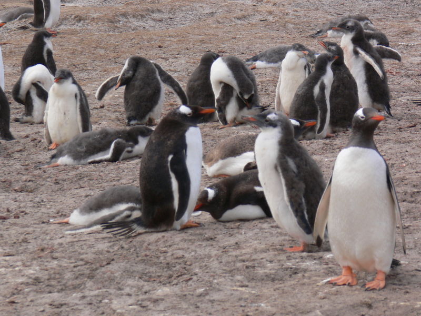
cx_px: 210
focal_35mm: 246
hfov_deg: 8.0
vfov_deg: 6.0
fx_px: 2992
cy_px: 158
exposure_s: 1/200
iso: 80
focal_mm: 40.8
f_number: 5.6
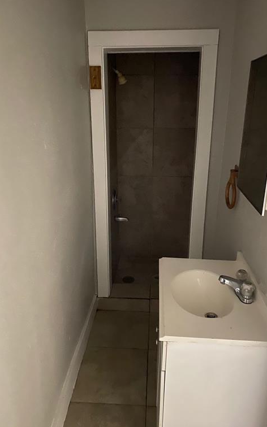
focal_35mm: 28
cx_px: 135
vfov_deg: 66.5
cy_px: 214
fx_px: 326
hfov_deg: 44.5
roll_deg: +0.1
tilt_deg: -18.2
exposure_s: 1/8
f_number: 1.8
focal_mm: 4.25
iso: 500
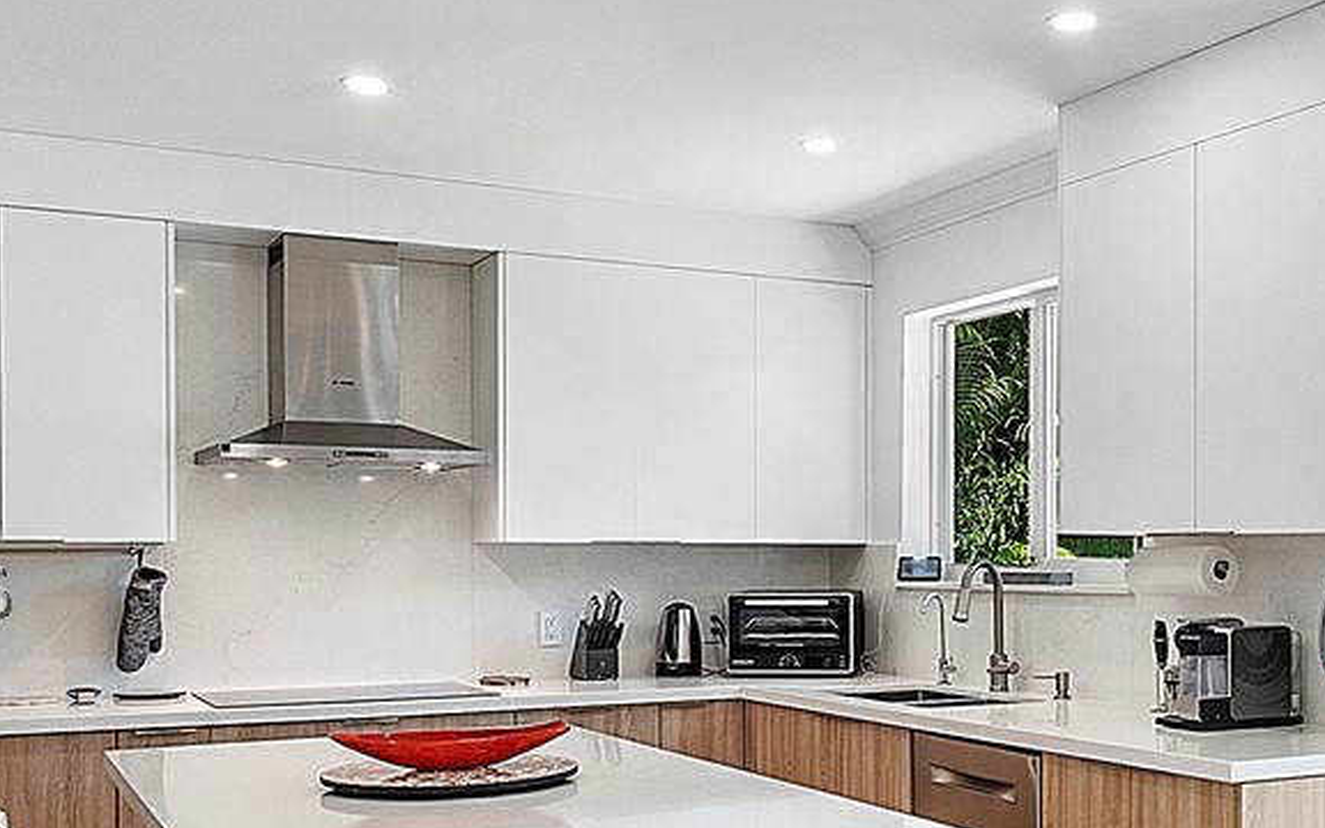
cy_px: 588
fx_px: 1625
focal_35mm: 45
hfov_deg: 43.5
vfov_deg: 28.3
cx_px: 914
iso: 250
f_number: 9
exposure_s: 1/25
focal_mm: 10
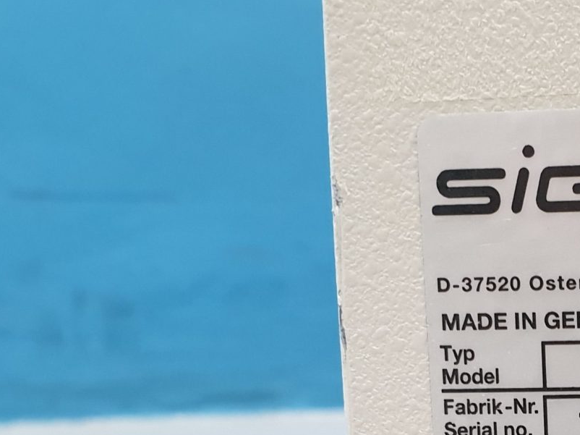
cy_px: 573
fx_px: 1390
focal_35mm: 83
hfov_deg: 22.5
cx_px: 610
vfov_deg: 16.7
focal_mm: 4.3
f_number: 2.4
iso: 400
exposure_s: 1/50
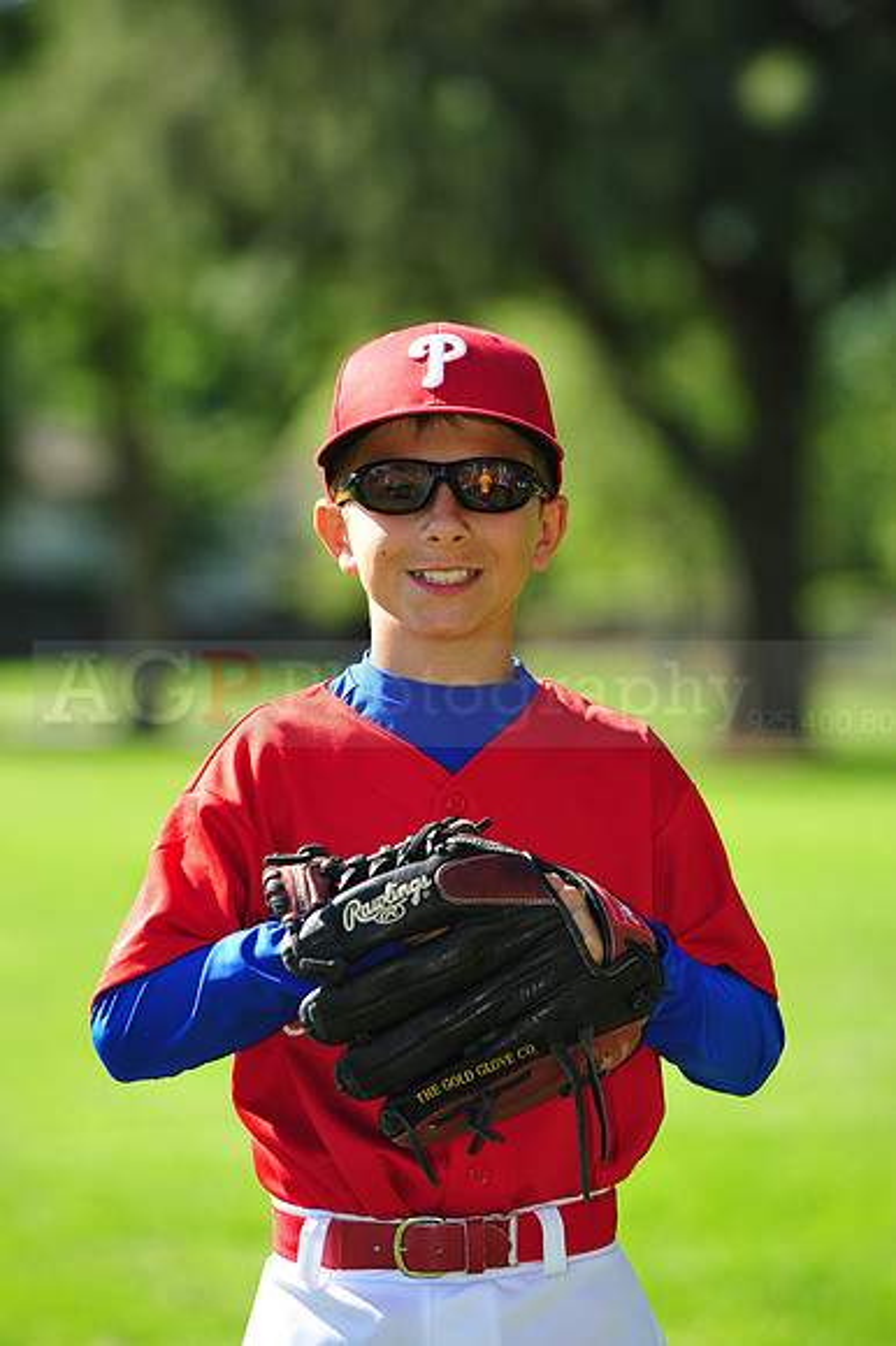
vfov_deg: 11.1
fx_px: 6914
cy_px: 673
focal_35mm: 185
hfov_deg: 7.4
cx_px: 448
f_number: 5
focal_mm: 185
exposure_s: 1/500
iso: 200
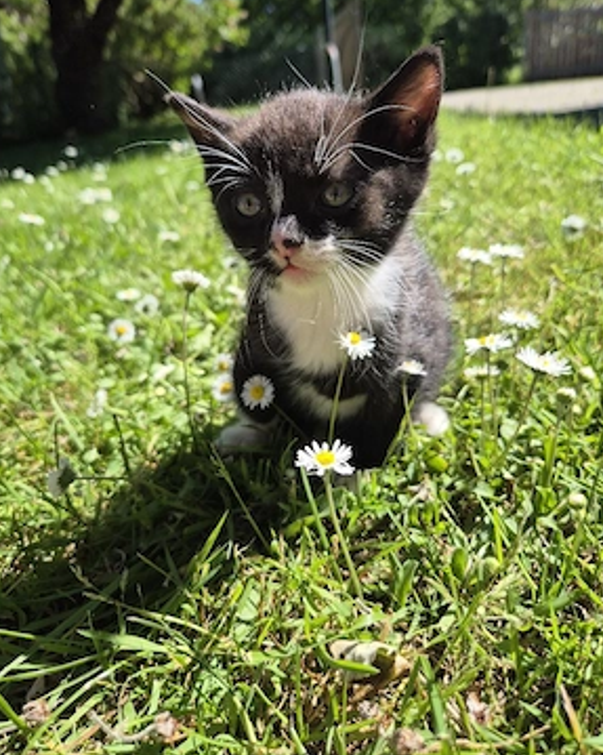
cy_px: 370
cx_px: 300
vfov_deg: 68.1
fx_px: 558
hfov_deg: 56.8
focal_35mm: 25
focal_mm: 5.4
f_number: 1.8
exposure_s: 1/1000
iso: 25
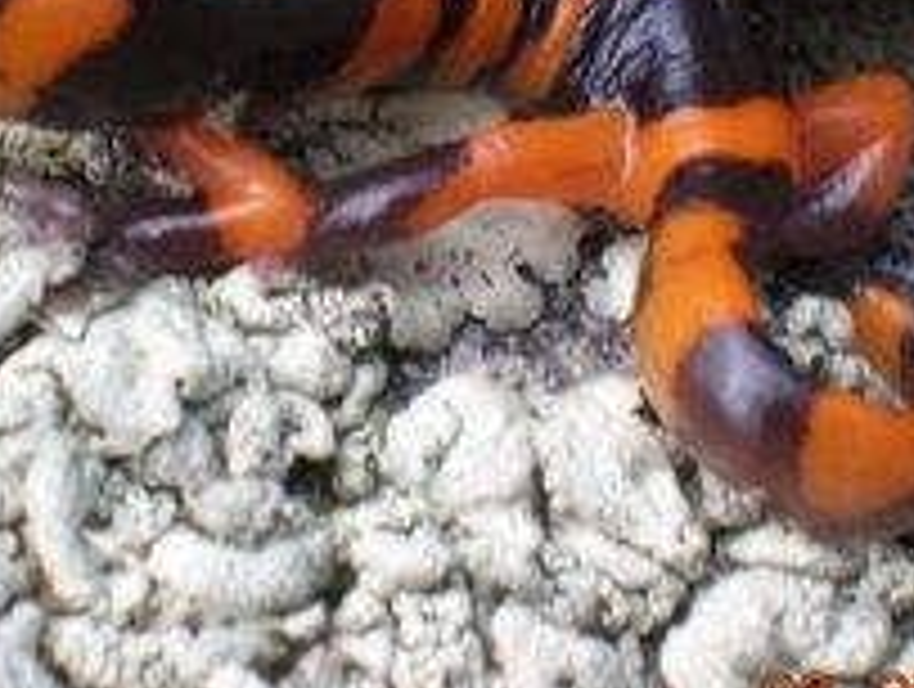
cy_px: 108
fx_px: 5290
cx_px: 522
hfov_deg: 9.9
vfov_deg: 7.4
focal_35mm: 200
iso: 50
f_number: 4.9
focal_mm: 17.1
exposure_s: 1/60
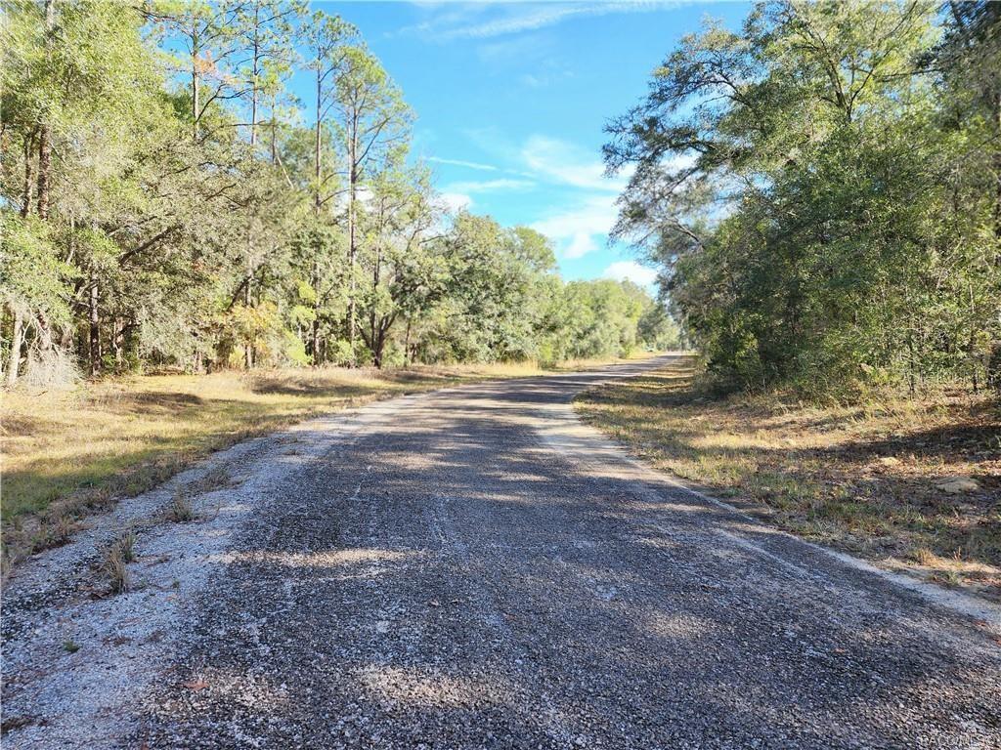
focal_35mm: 23
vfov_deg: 58.9
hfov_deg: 73.9
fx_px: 665
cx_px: 500
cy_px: 375
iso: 12
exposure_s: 1/380
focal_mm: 6.4
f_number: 1.8
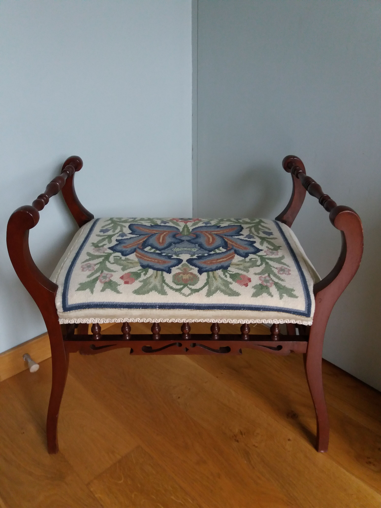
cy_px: 254
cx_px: 190
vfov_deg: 63.4
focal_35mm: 28
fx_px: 411
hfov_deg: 49.7
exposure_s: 1/20
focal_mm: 3.7
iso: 160
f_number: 1.9
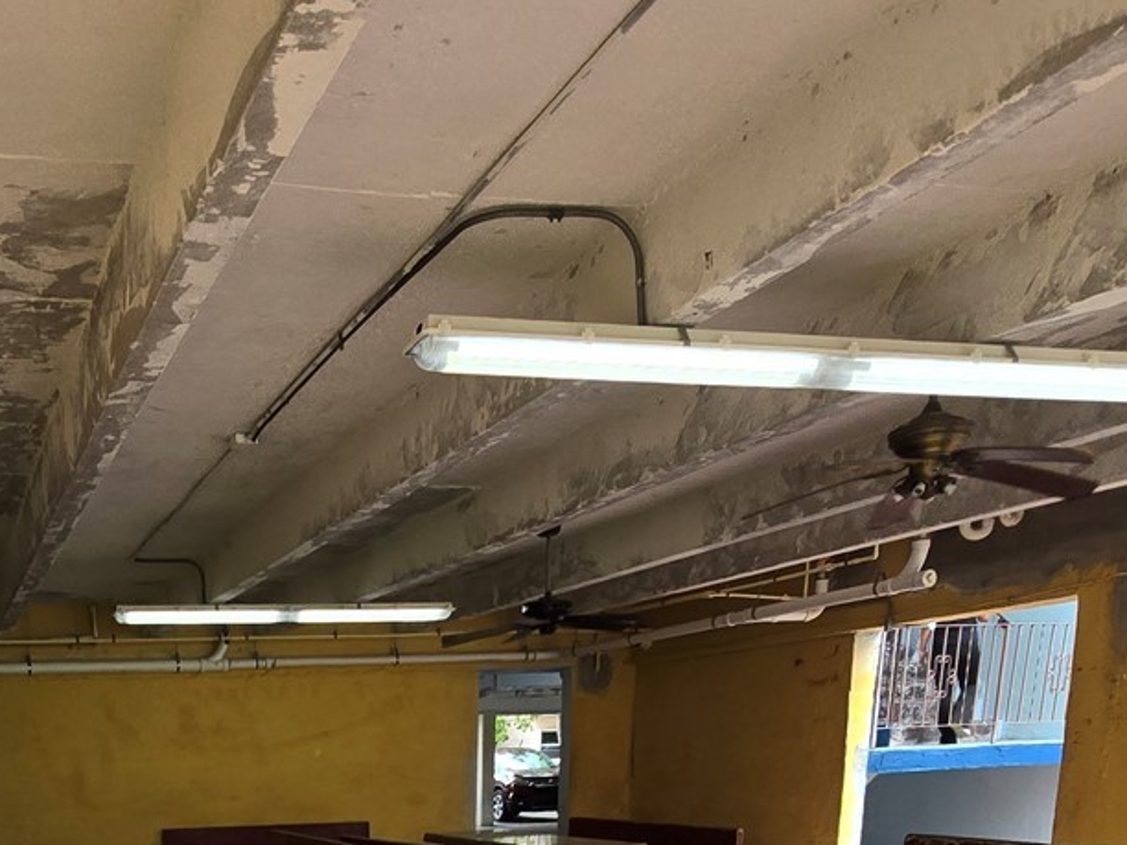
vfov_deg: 32.6
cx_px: 225
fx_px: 1107
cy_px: 1070
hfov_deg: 50.7
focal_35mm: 34
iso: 50
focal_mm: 2.2
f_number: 2.2
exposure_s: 1/220
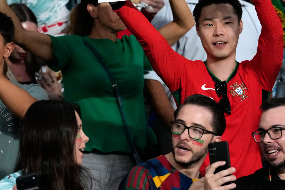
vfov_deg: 3.0
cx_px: 231
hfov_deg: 4.5
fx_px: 3633
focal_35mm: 459
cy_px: 27
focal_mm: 200
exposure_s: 1/2000
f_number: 3.5
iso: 5000
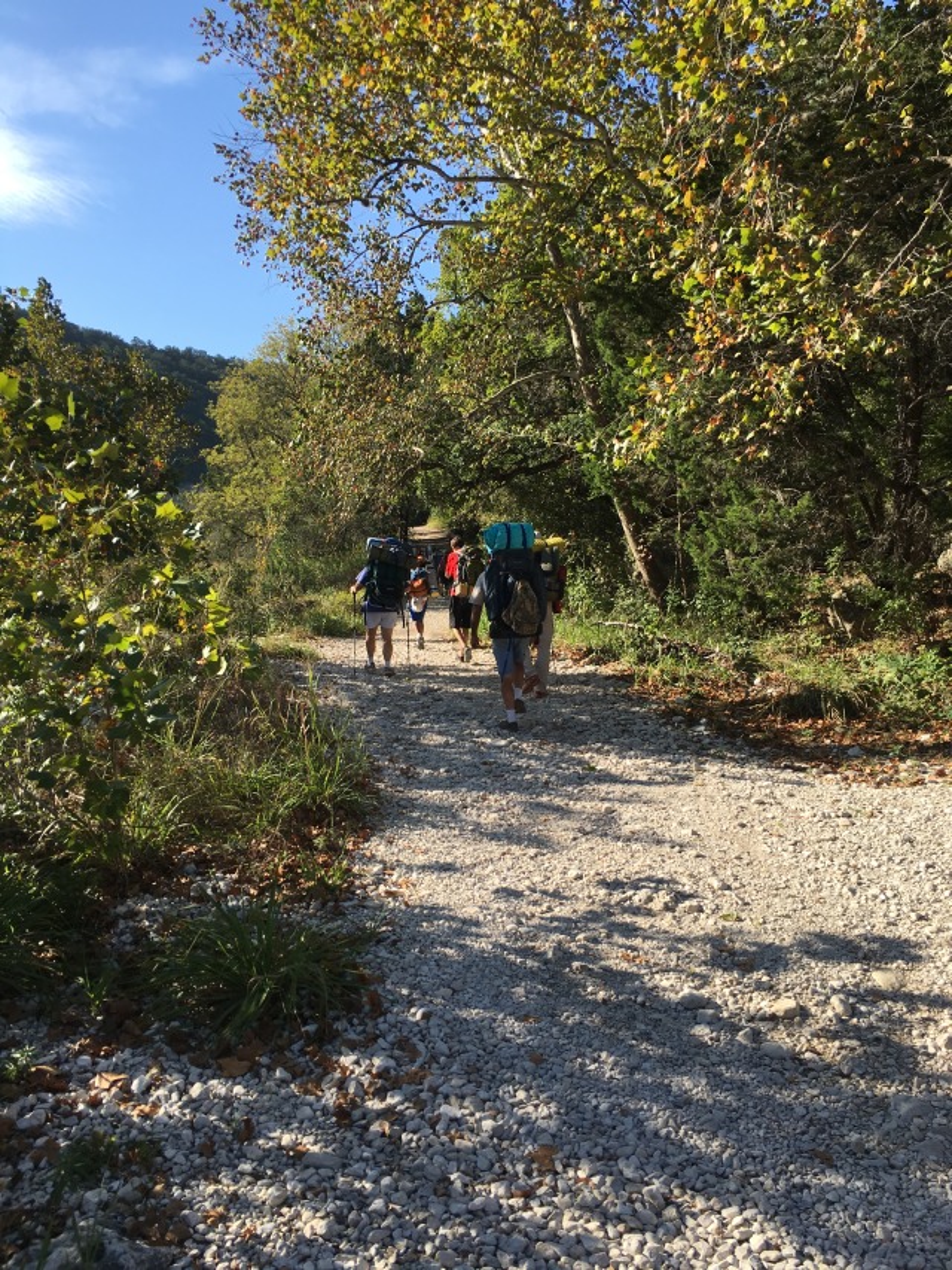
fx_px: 1063
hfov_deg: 48.2
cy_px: 635
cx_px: 476
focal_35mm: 29
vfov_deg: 61.7
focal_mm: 4.15
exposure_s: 1/864
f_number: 2.2
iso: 25
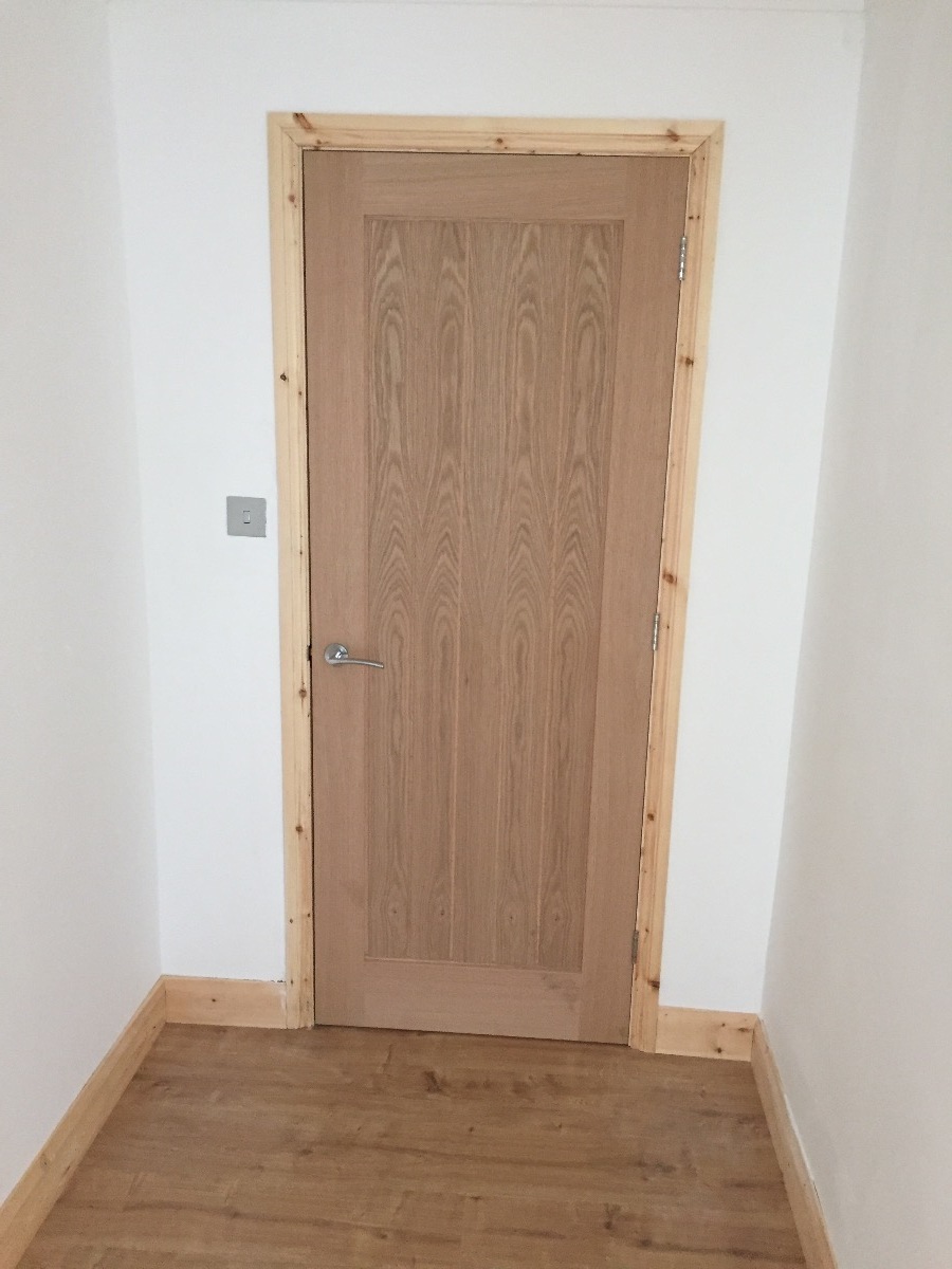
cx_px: 476
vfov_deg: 61.7
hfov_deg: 48.2
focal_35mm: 29
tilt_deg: -13.0
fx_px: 1063
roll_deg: -1.2
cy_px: 634
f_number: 2.2
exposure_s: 1/33
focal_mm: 4.15
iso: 200
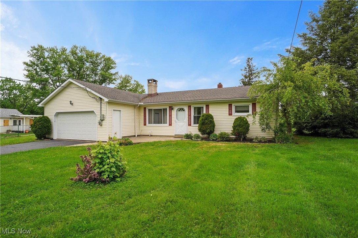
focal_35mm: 18
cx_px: 179
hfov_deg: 90.1
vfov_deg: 67.2
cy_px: 119
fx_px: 179
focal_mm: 18
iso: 800
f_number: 8
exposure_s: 1/250
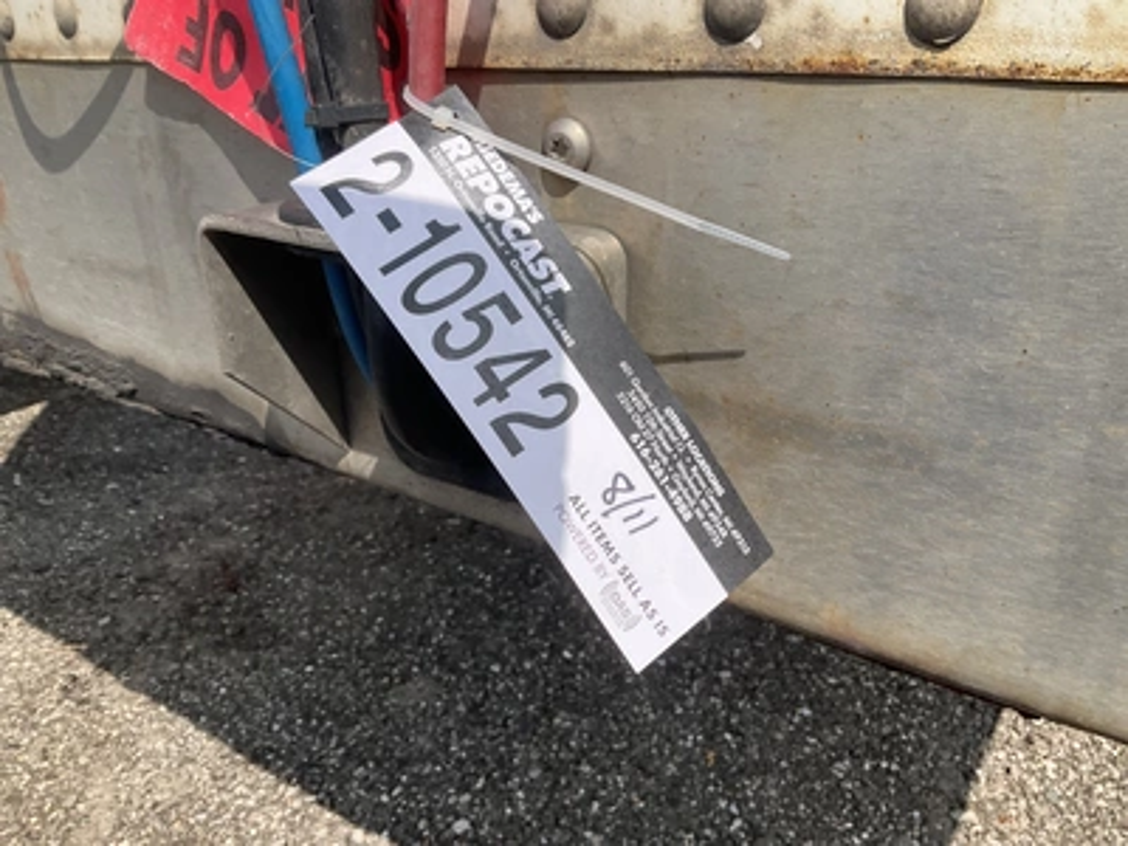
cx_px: 564
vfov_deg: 48.2
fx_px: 945
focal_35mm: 29
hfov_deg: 61.7
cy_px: 423
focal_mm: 3
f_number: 1.8
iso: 25
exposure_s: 1/1577
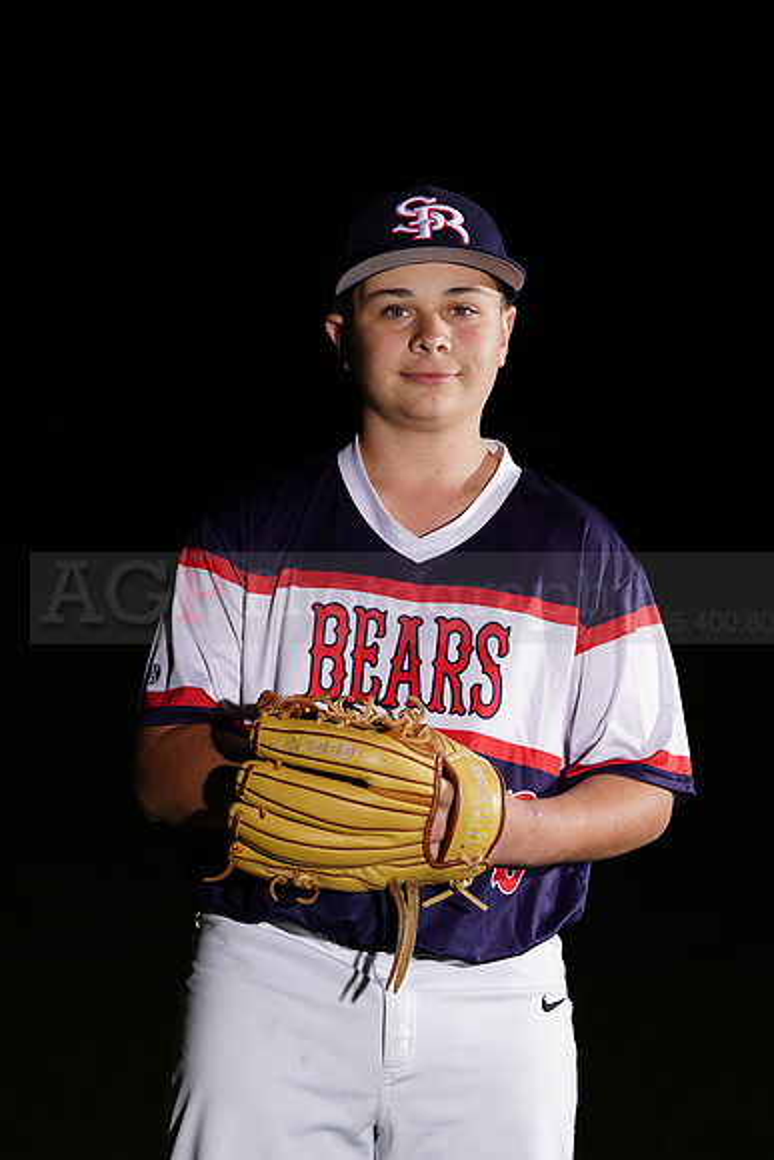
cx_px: 387
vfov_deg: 10.4
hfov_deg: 6.9
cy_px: 580
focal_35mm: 198
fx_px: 6381
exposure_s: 1/125
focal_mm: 198
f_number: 9
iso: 400
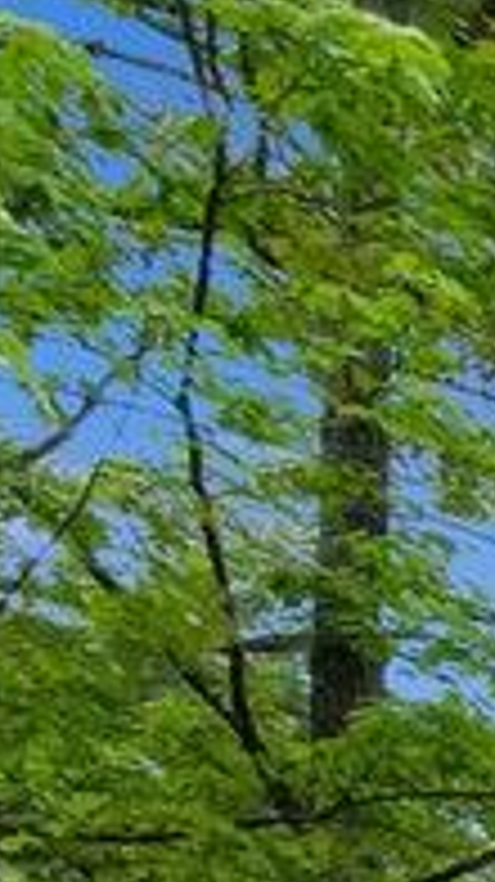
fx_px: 3062
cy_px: 1998
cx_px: 3040
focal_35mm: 131
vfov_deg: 13.1
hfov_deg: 5.1
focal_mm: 16
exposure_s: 1/2000
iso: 800
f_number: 8
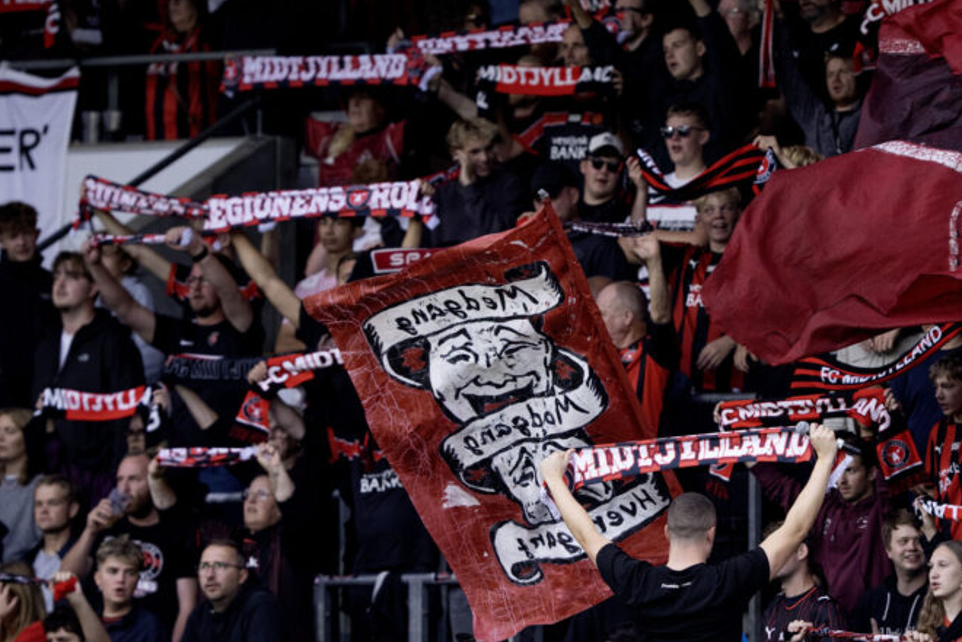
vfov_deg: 2.2
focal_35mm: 621
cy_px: 488
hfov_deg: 3.3
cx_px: 727
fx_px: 16593
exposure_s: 1/640
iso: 1250
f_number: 4
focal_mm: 400
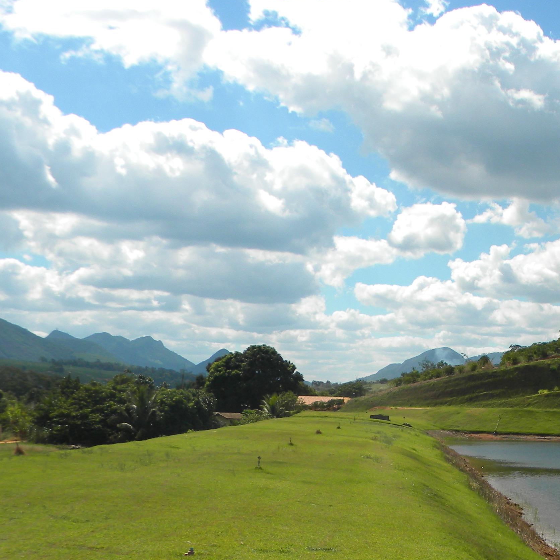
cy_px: 406
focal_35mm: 54
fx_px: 988
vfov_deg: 31.2
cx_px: 488
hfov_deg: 30.4
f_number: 7
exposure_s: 1/390
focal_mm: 5
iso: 80
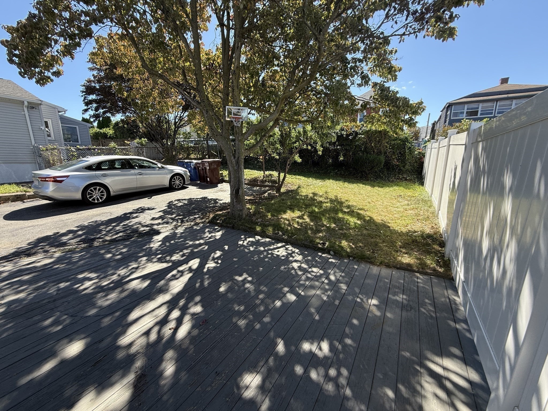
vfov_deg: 85.7
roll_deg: -0.3
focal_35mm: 14
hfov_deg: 102.1
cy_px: 206
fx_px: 222
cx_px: 274
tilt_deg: -11.3
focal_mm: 2.22
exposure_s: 1/455
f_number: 2.2
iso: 64
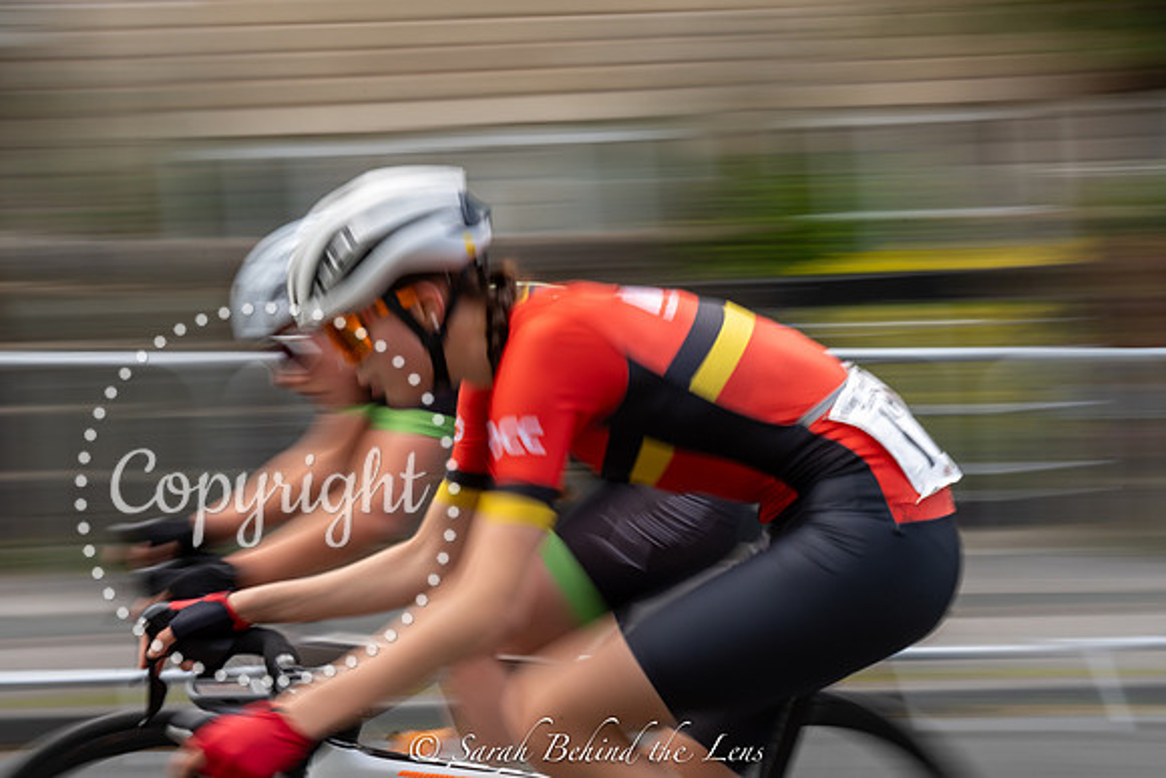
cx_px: 583
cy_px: 389
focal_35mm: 77
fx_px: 2481
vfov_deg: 17.8
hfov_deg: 26.4
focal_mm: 72
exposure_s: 1/25
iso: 400
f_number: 22
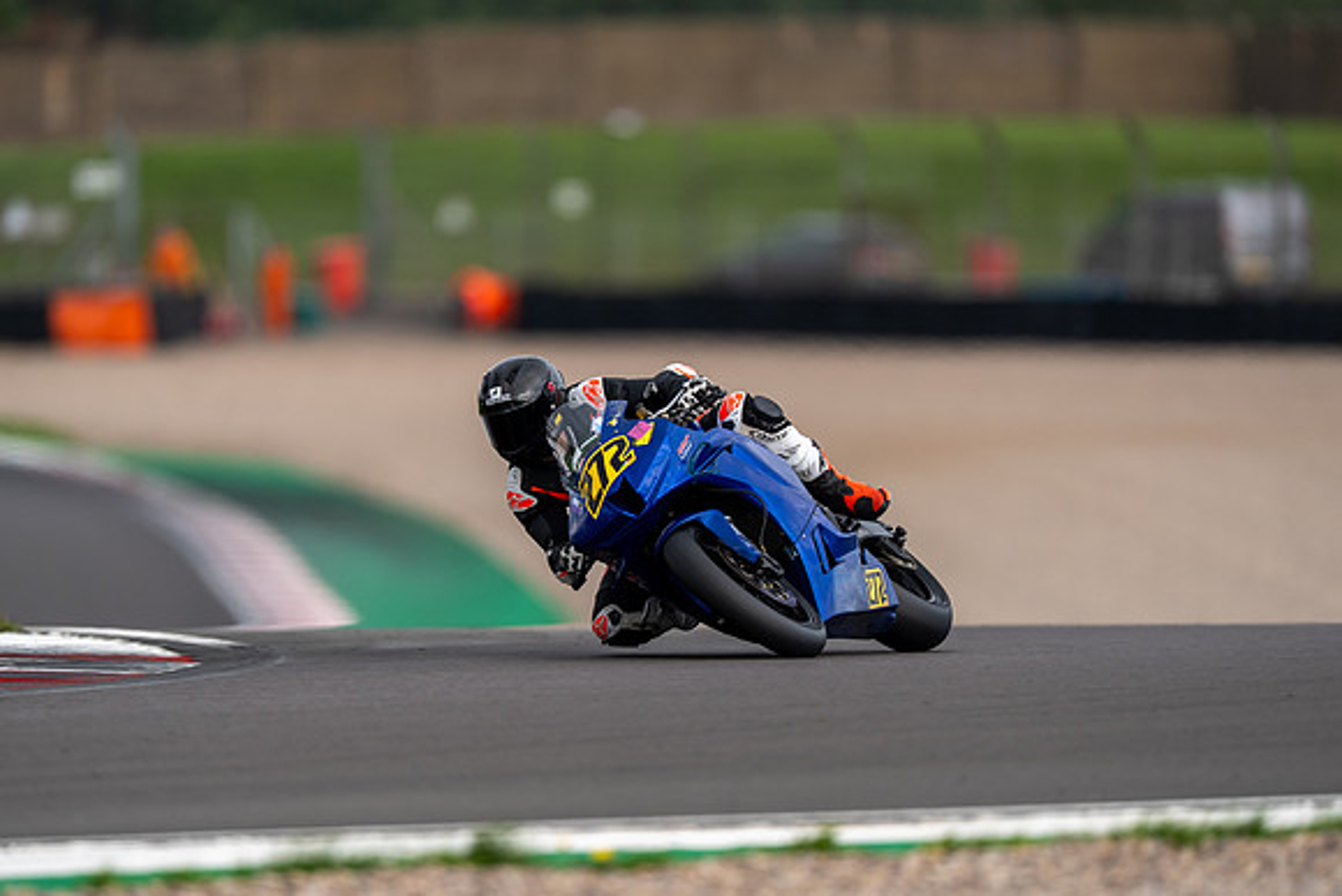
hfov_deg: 3.1
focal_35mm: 675
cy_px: 465
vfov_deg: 2.0
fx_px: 25179
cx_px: 619
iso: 125
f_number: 4
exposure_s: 1/500
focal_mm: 600
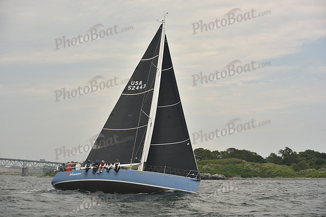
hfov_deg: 28.8
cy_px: 108
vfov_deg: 19.5
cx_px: 163
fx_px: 634
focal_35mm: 70
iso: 250
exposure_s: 1/500
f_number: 5.6
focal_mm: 70
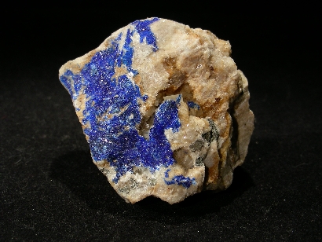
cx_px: 161
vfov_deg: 25.3
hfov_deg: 33.2
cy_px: 121
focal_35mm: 58
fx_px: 540
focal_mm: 9.7
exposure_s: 1/51.3
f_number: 3.5
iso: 50
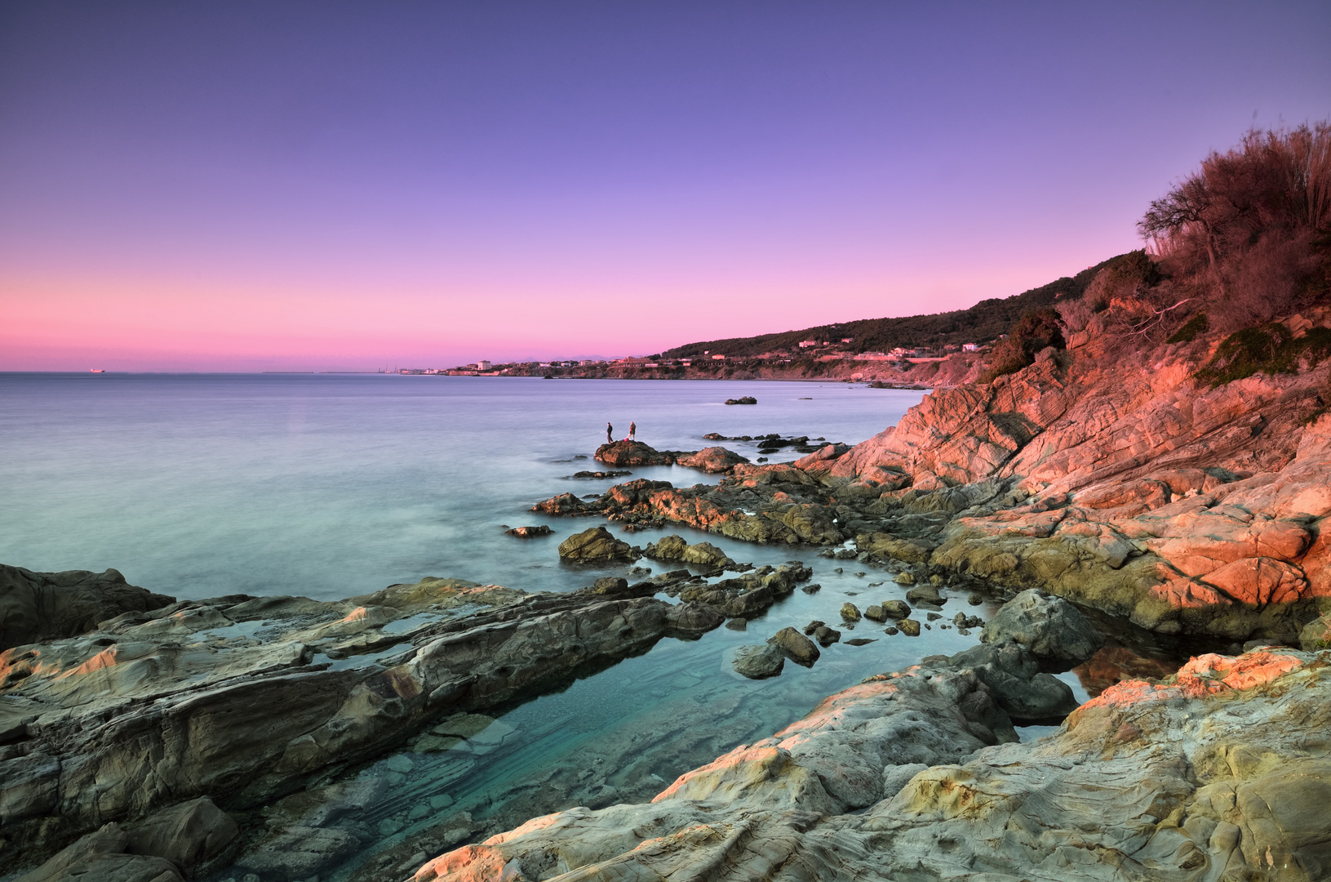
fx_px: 775
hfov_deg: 81.3
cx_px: 666
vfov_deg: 59.3
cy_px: 441
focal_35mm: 21
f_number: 20
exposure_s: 13
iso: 100
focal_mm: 14
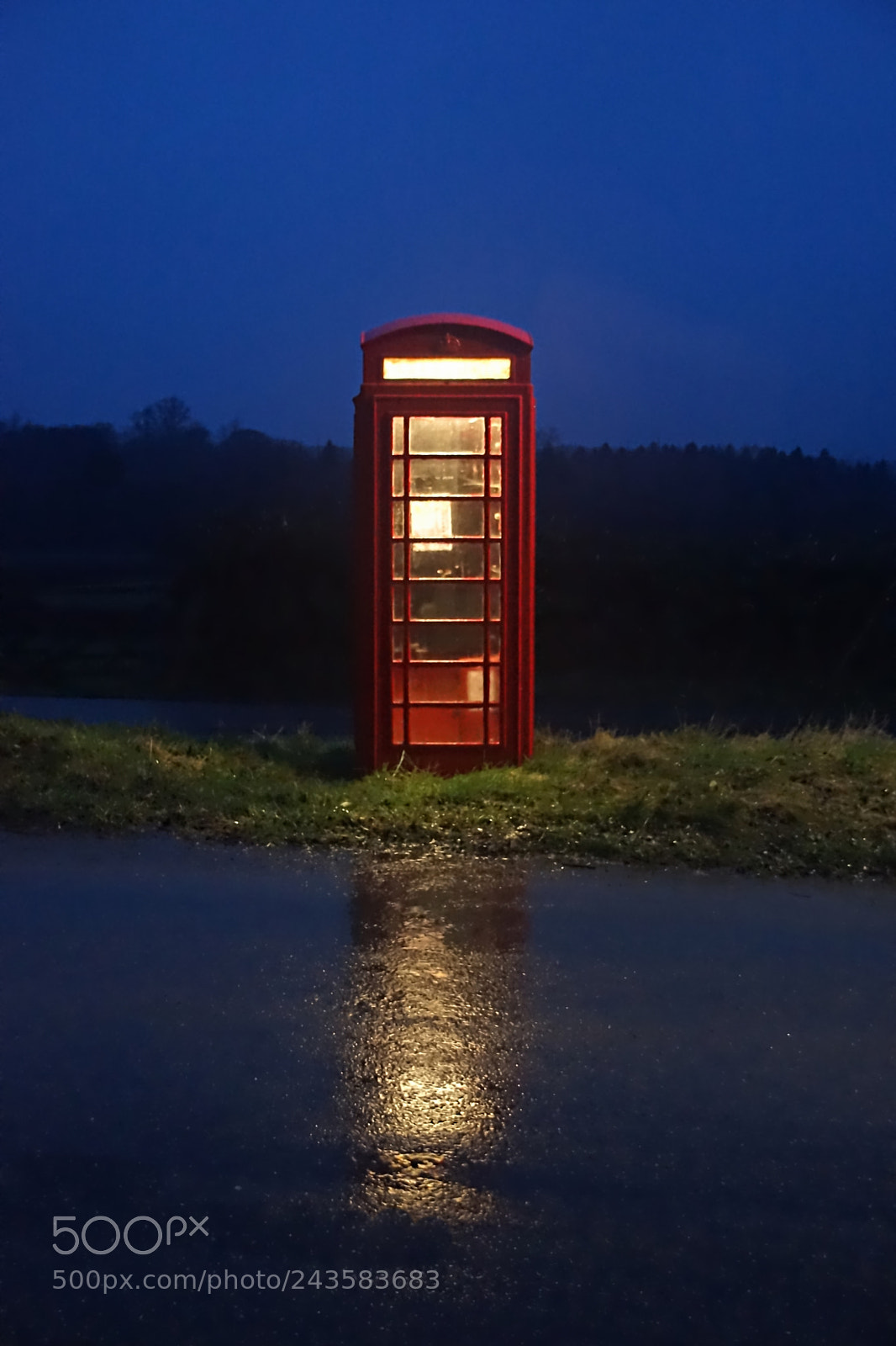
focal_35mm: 45
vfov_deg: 43.6
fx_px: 1681
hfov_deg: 29.9
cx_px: 448
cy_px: 673
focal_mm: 30
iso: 6400
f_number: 4.5
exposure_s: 1/15
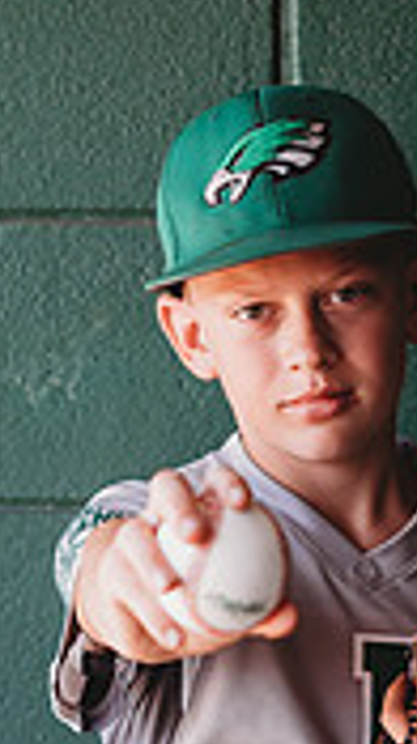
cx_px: 323
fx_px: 4517
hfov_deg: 5.3
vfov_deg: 9.3
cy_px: 791
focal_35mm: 229
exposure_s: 1/250
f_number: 2.8
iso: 200
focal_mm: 85
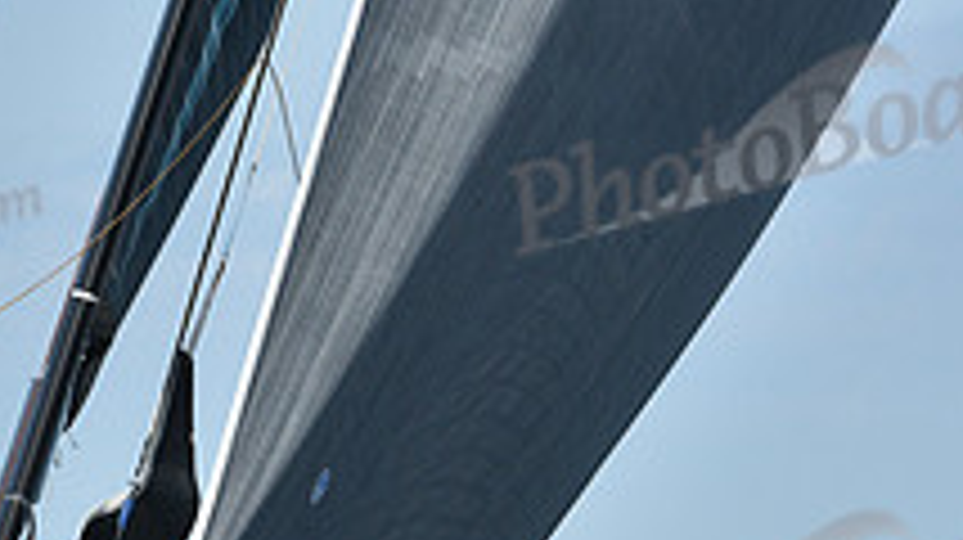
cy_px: 434
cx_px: 279
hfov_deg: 3.8
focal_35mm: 568
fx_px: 14493
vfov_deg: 2.1
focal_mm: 200
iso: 320
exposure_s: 1/1000
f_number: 9
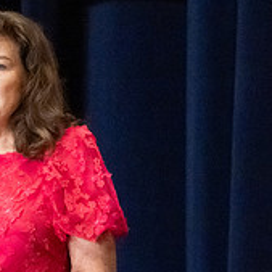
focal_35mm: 543
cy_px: 224
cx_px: -188
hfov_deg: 3.2
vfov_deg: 3.2
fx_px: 4827
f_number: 5.6
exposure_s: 1/500
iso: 16000
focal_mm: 150
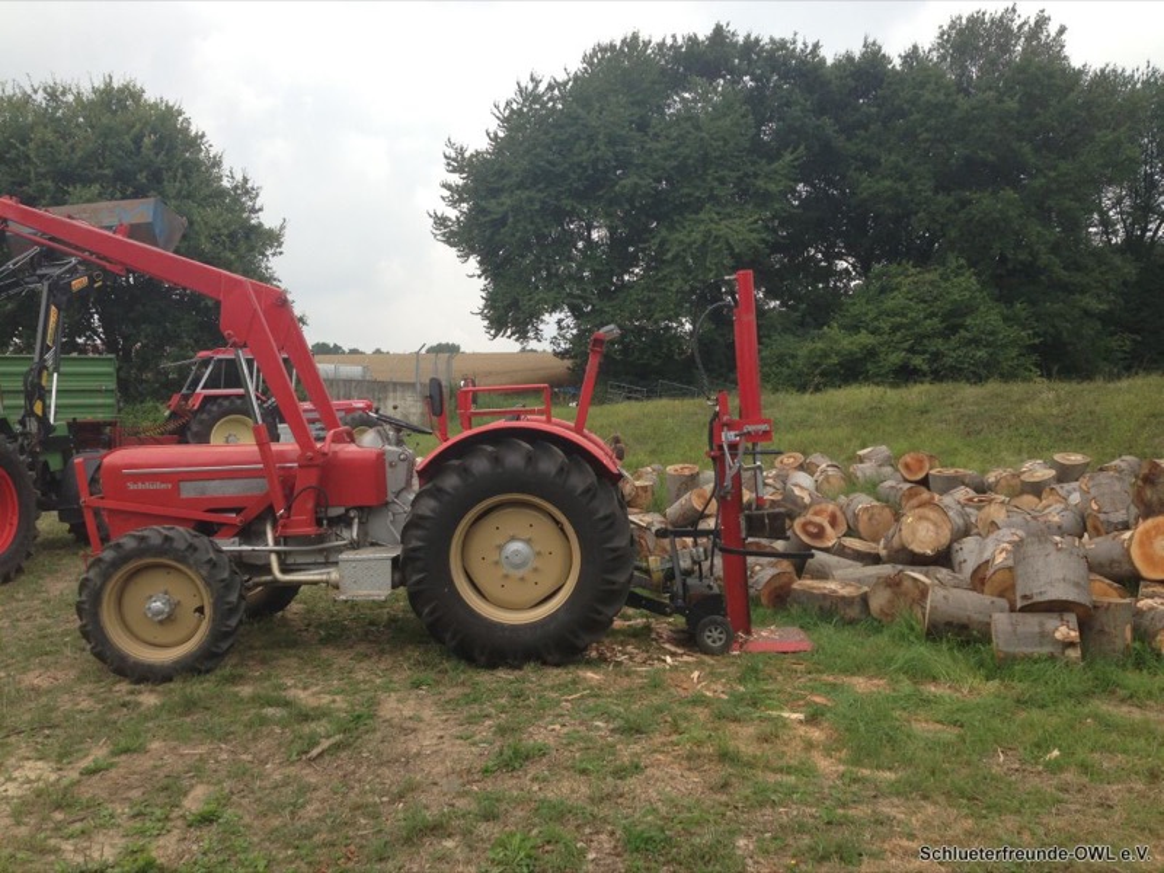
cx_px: 582
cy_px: 436
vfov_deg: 42.9
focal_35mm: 33
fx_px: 1110
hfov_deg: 55.4
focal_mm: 4.13
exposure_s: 1/653
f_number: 2.4
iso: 50
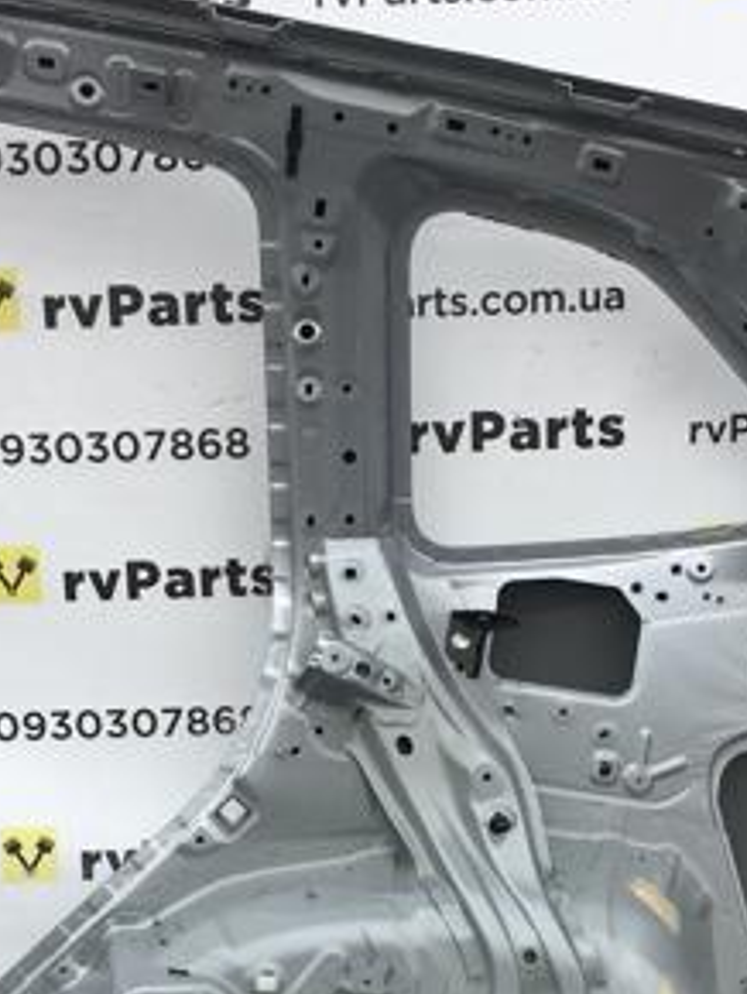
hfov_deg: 23.0
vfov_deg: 29.8
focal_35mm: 64
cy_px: 734
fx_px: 1839
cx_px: 384
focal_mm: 4.15
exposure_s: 1/346
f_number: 2.2
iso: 25
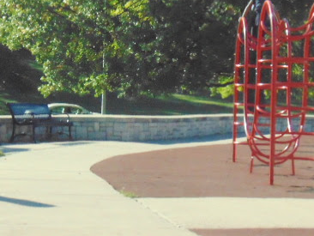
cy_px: 72
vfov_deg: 11.9
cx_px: 82
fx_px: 1126
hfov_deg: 15.8
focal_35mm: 124
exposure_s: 1/640
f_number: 9.6
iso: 800
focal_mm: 12.8
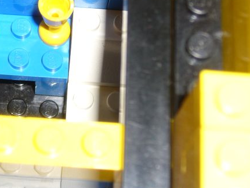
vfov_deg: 14.5
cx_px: 31
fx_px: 737
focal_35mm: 102
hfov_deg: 18.9
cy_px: 64
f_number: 3.5
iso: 80
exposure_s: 1/60
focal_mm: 9.1
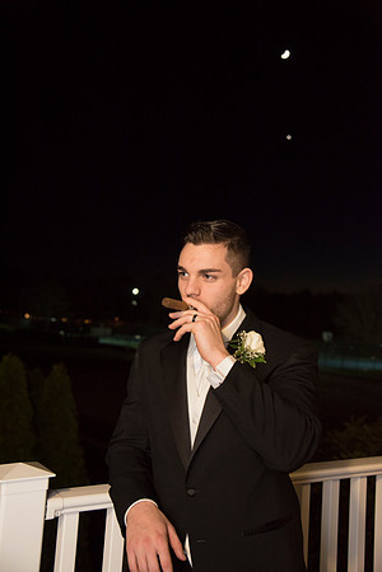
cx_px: 191
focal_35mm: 38
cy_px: 286
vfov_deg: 50.7
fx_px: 605
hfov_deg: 35.1
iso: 2000
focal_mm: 38
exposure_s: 1/30
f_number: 4
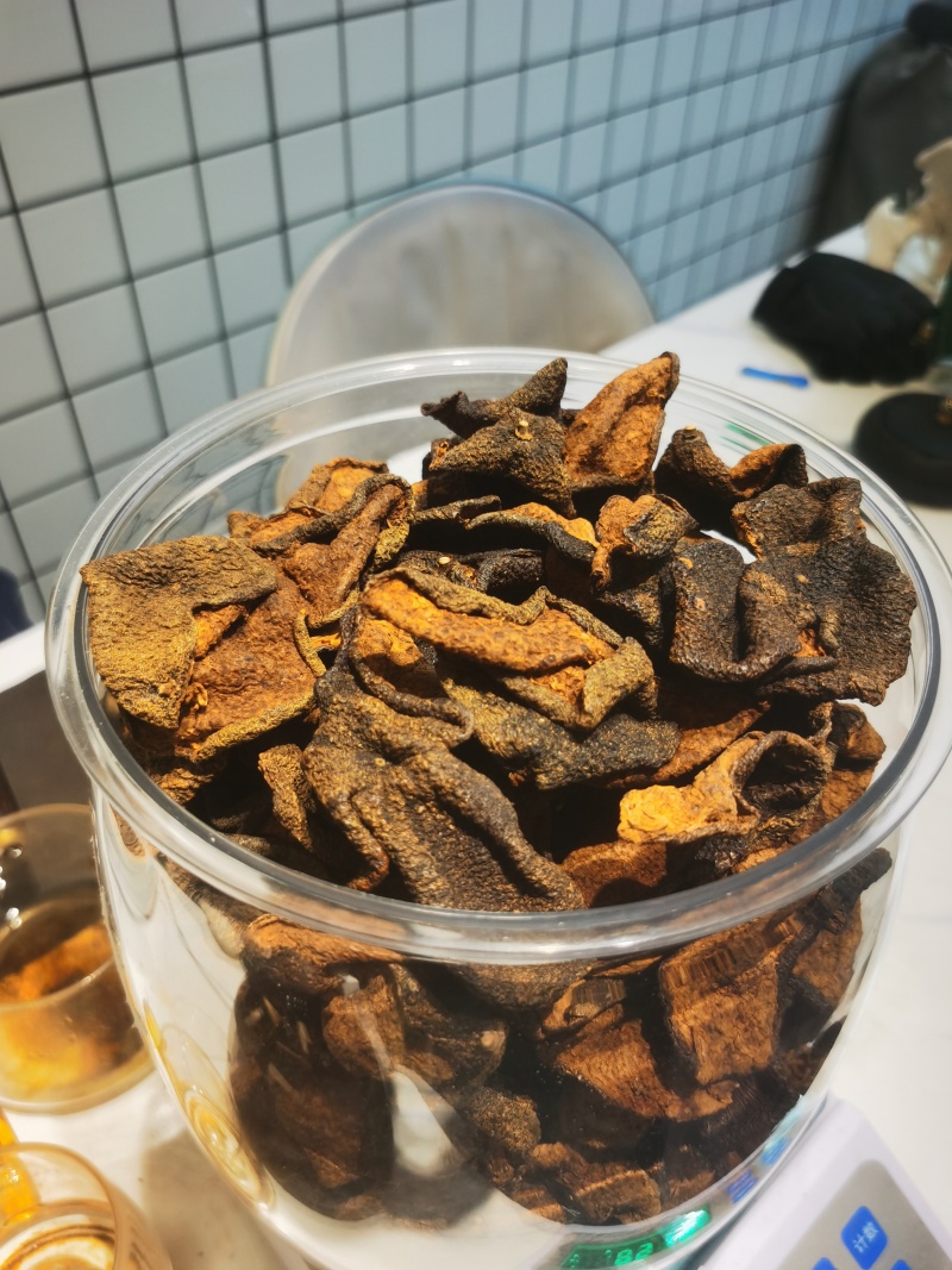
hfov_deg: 51.3
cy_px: 635
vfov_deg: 65.3
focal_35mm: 27
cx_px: 476
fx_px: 990
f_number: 1.6
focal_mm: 5.56
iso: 80
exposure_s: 1/100
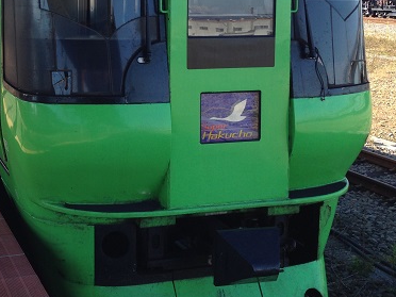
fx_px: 664
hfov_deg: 32.3
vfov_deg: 24.8
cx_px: 76
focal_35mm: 58
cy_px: 62
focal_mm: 4.12
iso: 50
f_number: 2.4
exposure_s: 1/326
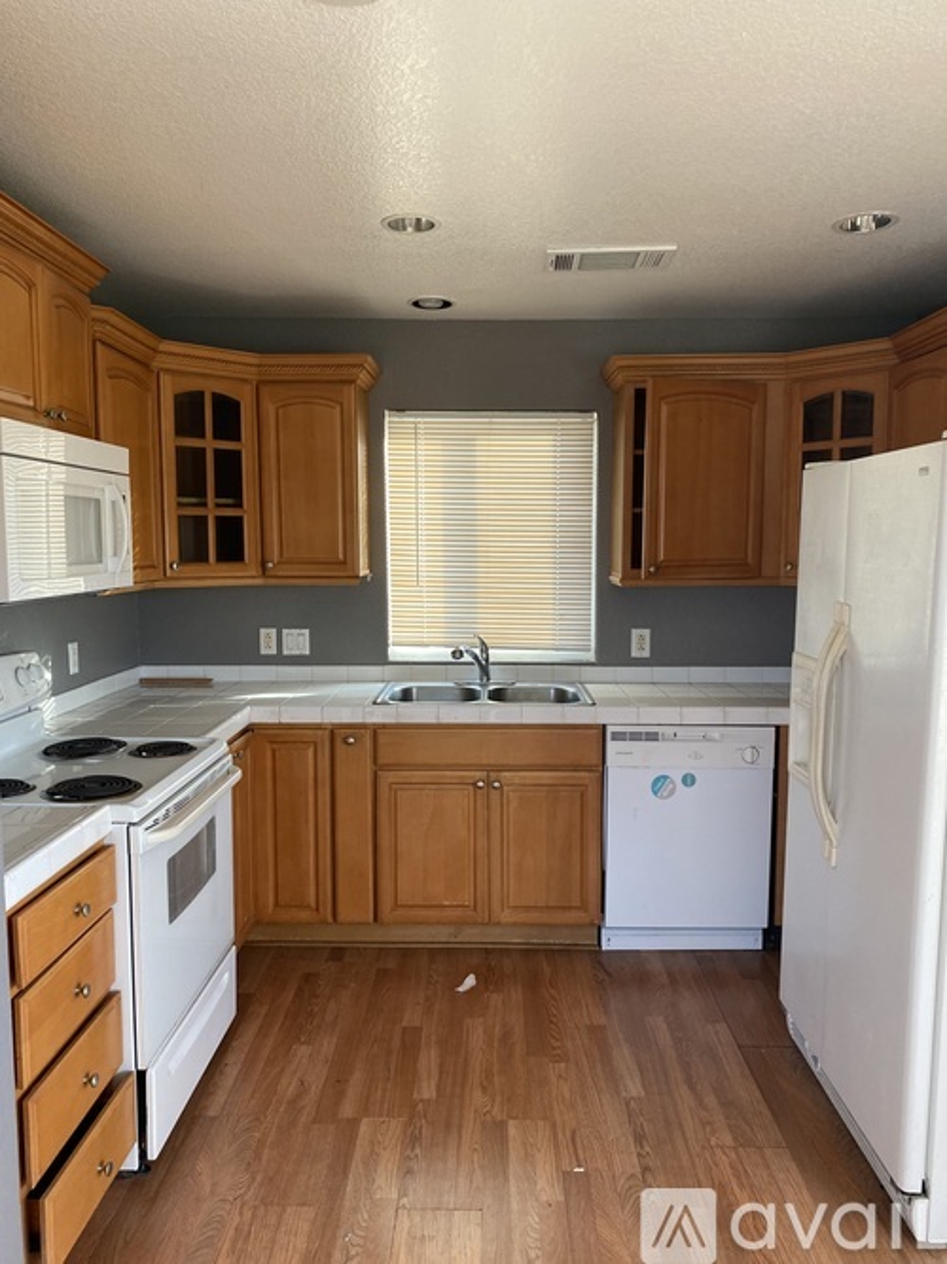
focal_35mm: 26
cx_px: 474
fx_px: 949
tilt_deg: -5.2
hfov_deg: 53.0
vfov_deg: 67.3
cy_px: 632
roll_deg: -0.4
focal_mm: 4.25
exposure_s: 1/103
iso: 125
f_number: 1.8
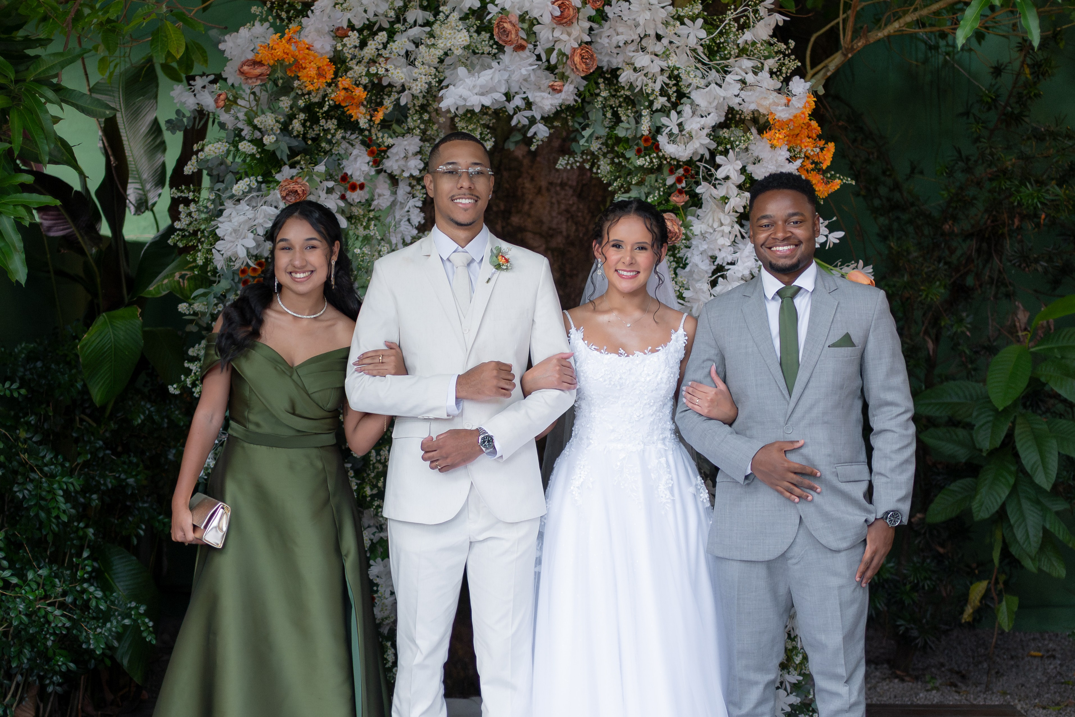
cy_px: 372
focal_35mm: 54
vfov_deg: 25.0
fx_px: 1617
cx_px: 515
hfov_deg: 36.8
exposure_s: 1/400
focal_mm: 35
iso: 1000
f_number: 1.4
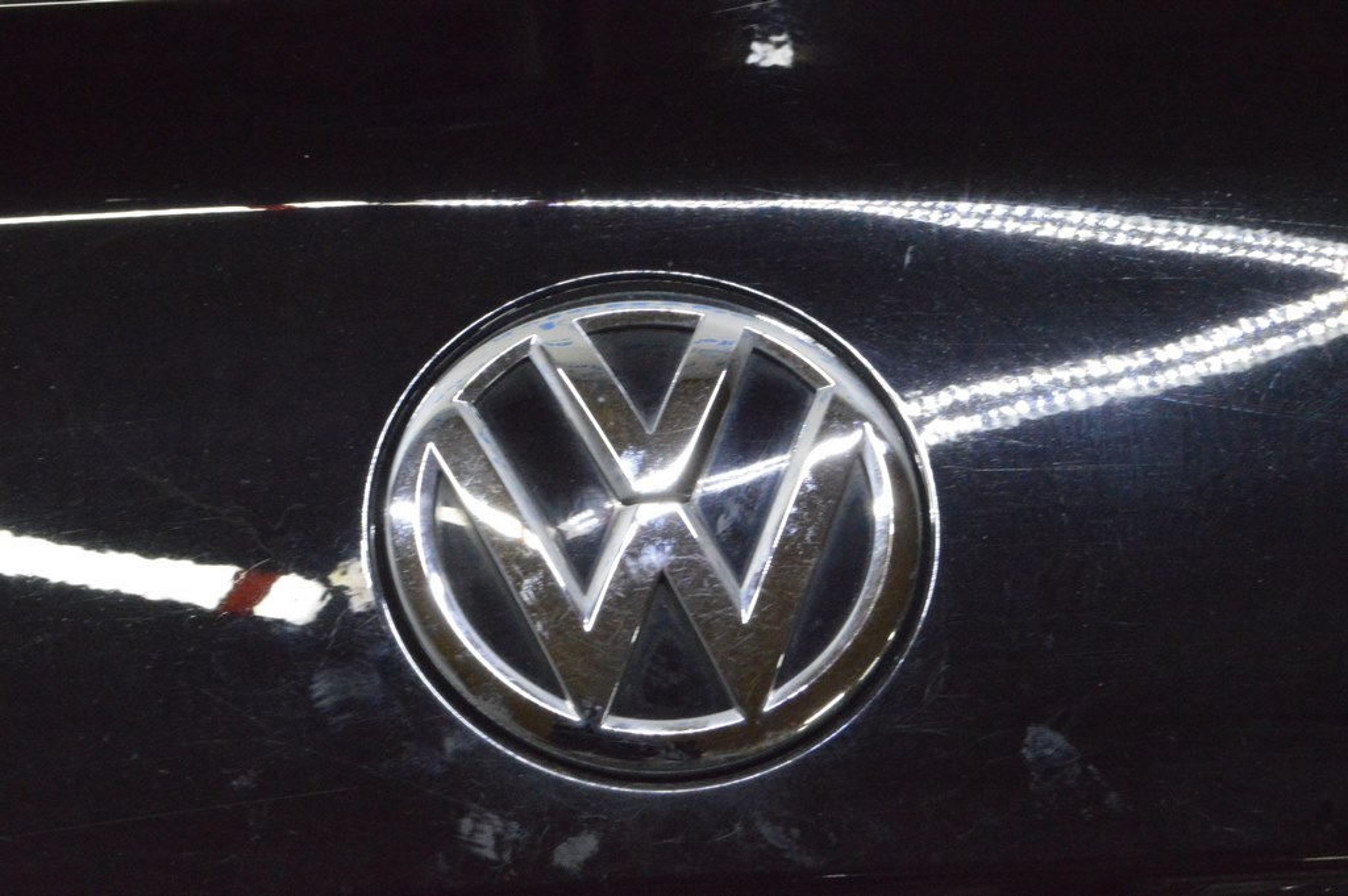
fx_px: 2582
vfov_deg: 19.7
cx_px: 674
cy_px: 448
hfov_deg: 29.3
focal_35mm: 69
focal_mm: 46
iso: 6400
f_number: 20
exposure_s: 1/20
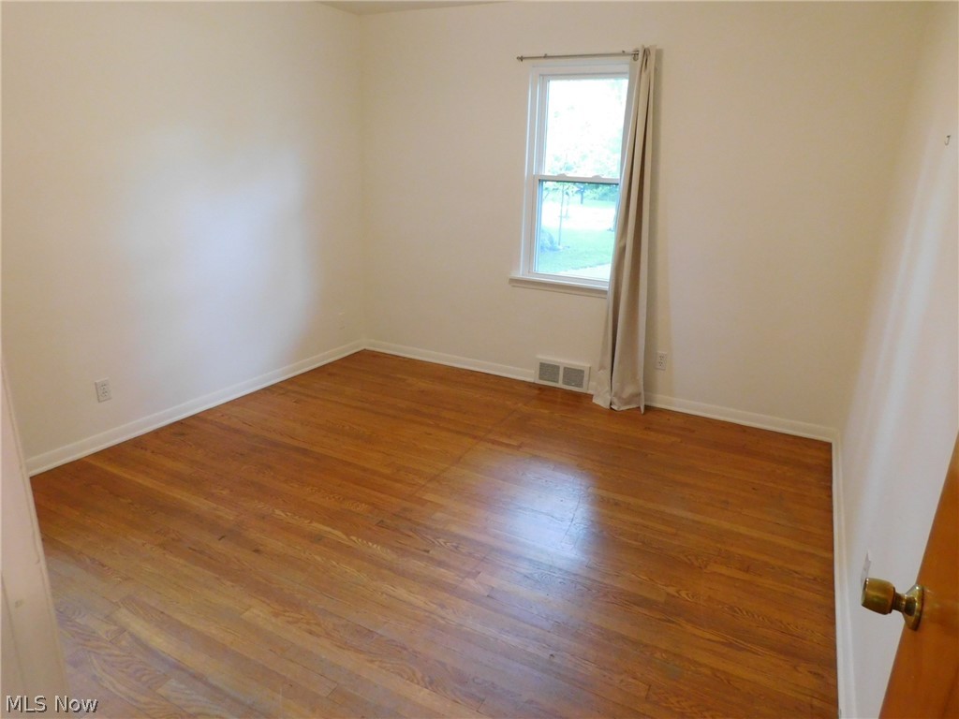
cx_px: 480
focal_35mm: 23
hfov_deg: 73.9
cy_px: 360
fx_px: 637
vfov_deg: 58.9
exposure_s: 1/30
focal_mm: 4
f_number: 3
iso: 320
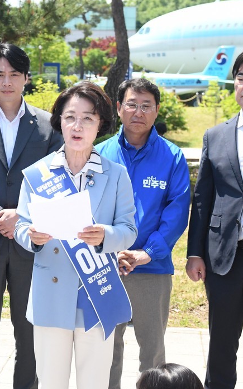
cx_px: -25
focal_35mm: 90
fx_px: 954
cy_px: 193
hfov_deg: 14.2
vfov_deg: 23.0
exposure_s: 1/8000
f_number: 3.2
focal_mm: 32
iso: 1600
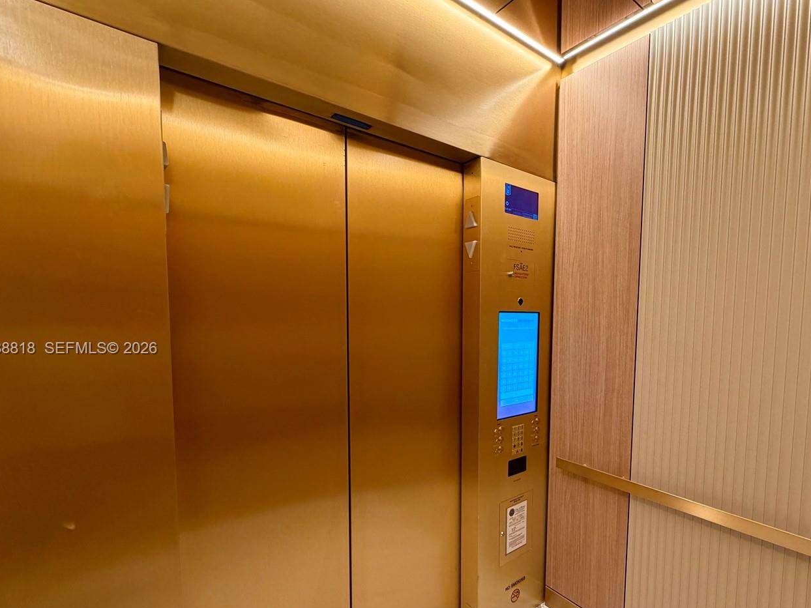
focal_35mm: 18
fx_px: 422
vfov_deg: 71.2
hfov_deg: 86.9
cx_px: 476
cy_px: 349
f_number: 2.2
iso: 320
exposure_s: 1/120
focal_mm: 2.22
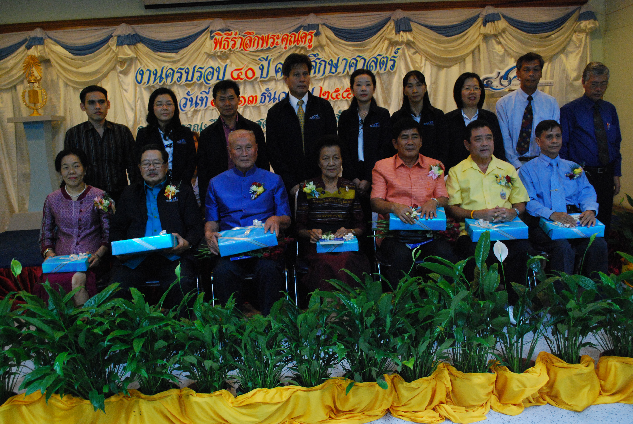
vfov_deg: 40.1
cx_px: 316
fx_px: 581
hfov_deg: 57.2
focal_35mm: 33
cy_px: 212
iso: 1600
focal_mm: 22
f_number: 5.6
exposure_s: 1/25
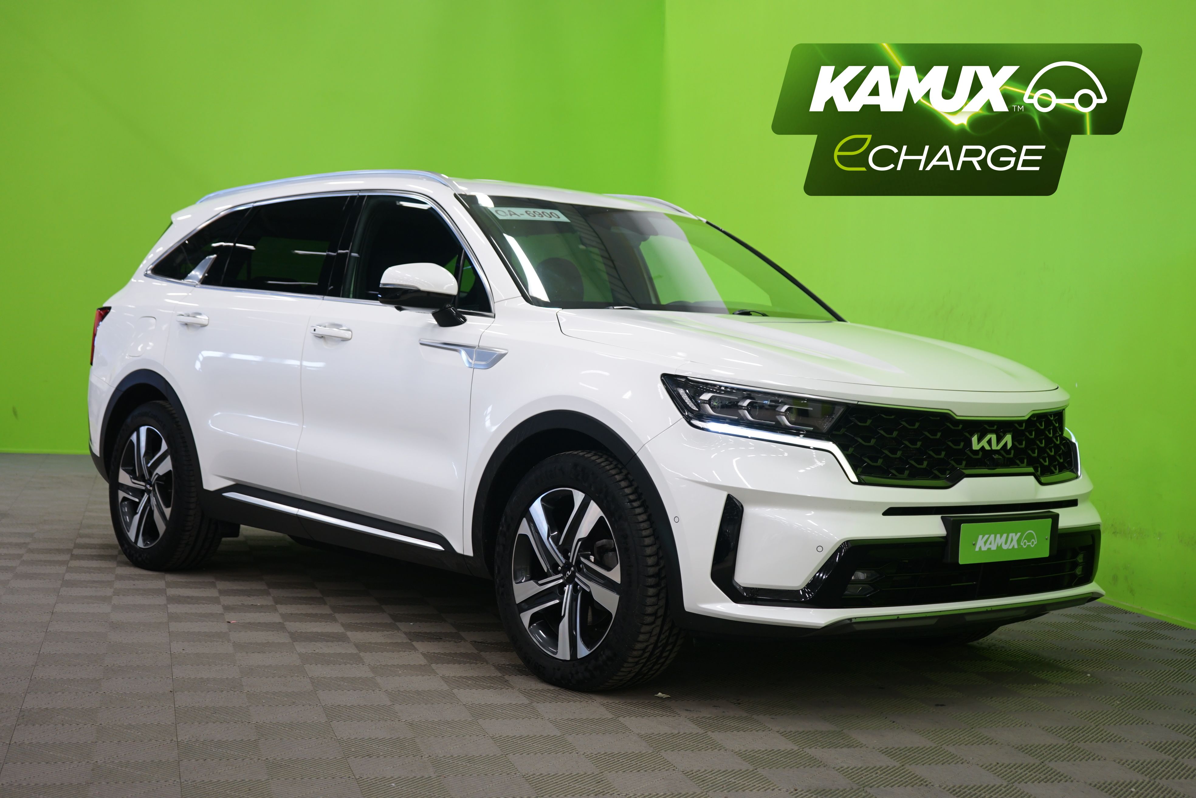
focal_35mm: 49
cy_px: 399
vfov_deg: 27.5
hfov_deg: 40.3
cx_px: 598
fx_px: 1628
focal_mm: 49
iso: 400
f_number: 4.5
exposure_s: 1/10
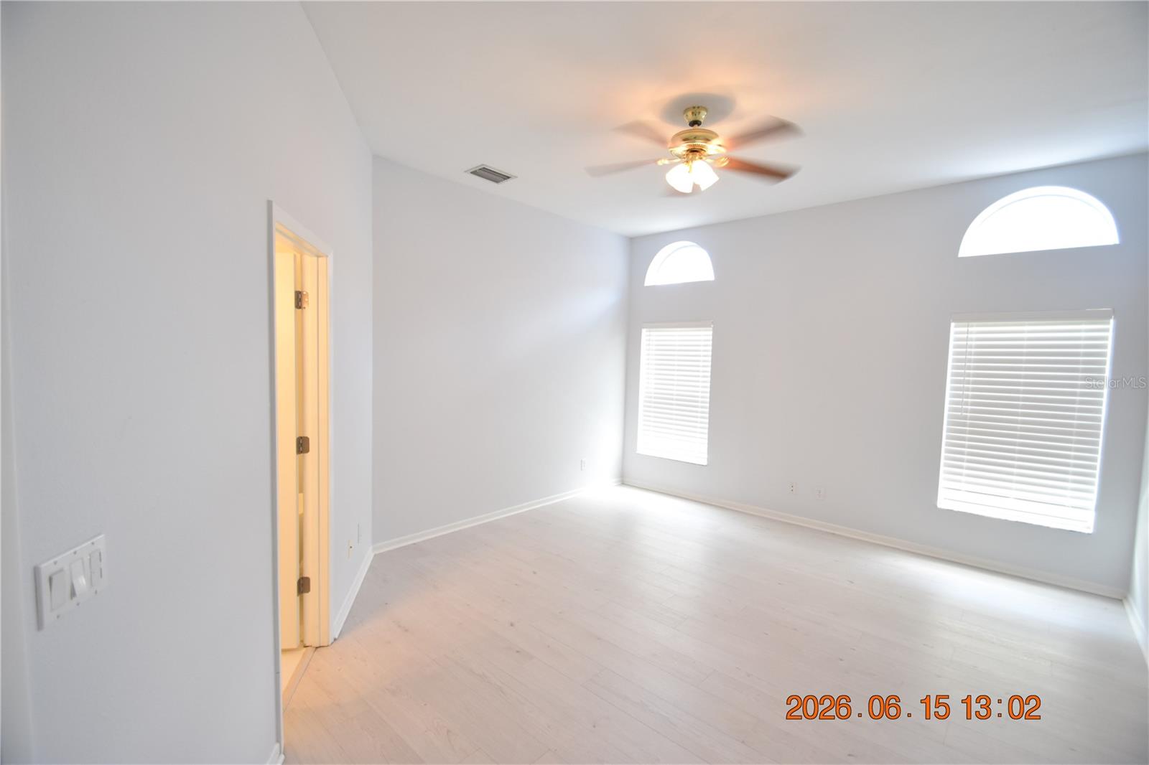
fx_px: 479
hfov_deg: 100.4
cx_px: 574
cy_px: 382
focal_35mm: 15
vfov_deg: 77.3
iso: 800
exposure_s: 1/45
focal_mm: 10
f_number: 3.5
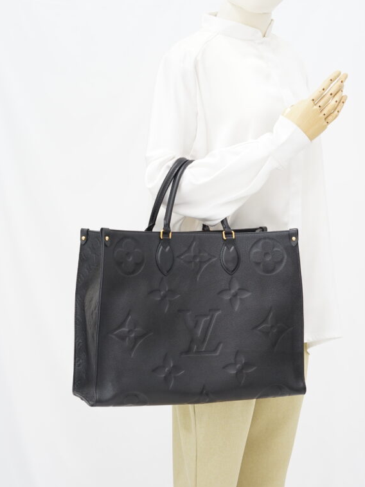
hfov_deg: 22.6
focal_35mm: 65
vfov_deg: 29.8
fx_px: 914
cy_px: 262
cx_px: 203
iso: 640
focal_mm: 50
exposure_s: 1/6
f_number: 6.3
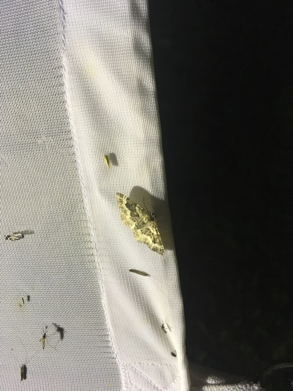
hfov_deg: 48.2
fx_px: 327
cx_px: 146
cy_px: 196
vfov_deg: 61.7
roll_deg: -0.4
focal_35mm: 29
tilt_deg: -14.9
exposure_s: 1/33
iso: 200
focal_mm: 4.15
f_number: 2.2
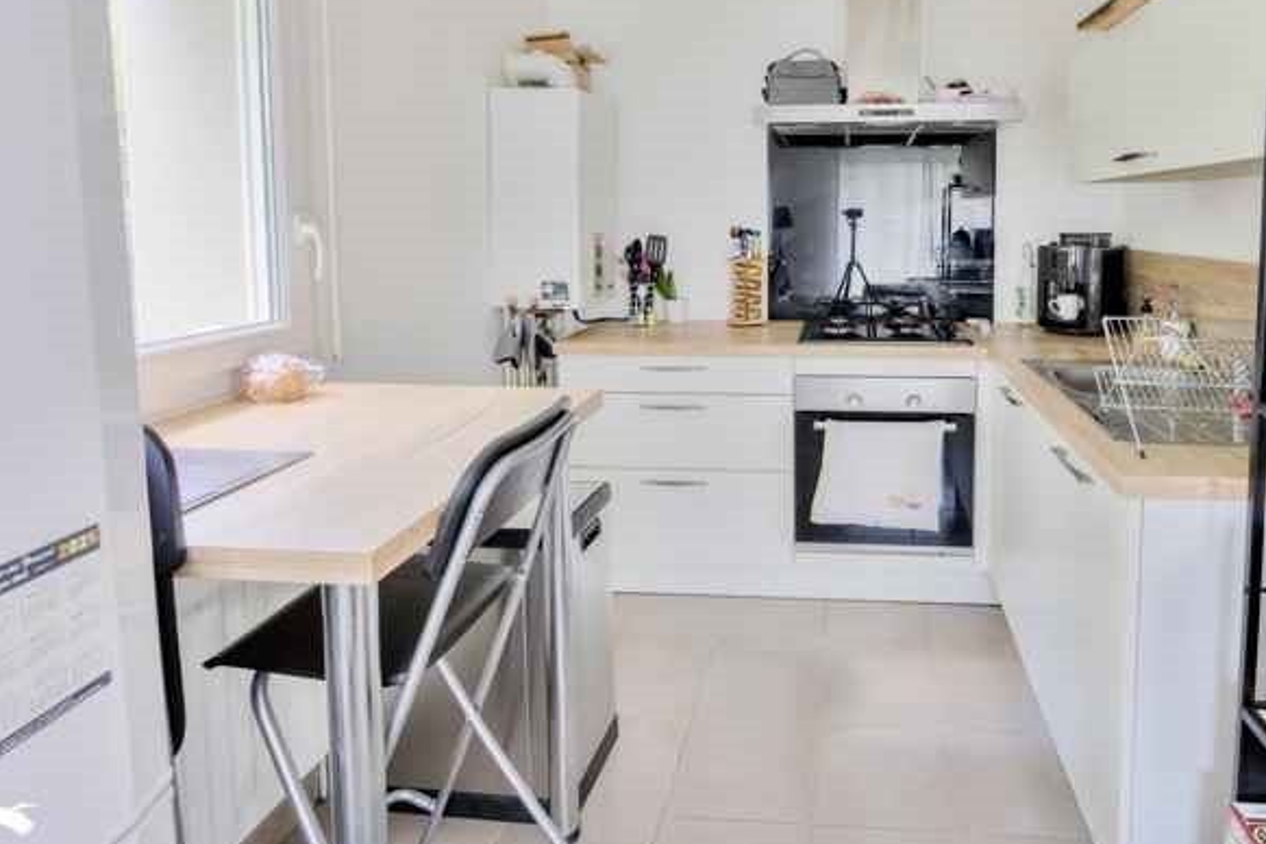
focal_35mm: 22
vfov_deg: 55.9
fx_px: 774
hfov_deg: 77.1
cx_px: 796
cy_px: 273
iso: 800
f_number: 8
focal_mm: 16
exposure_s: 1/30
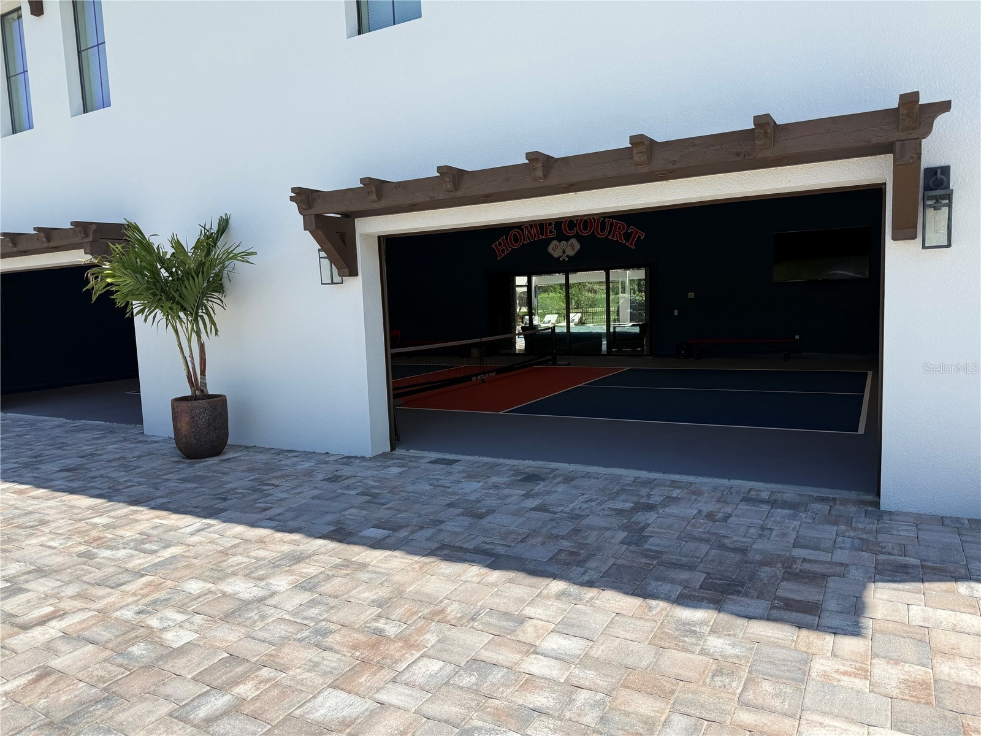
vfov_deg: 56.8
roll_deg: +2.0
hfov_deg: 71.6
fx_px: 680
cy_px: 368
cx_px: 490
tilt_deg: -5.8
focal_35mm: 24
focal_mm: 6.76
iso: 80
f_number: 1.78
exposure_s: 1/2611
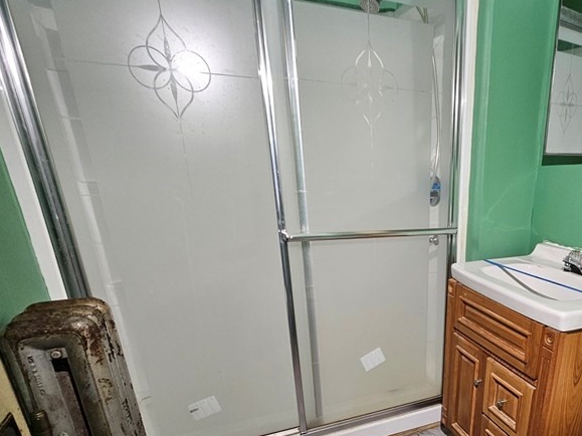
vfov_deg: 55.8
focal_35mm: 23
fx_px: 387
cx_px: 419
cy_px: 332
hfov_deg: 70.2
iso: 200
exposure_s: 1/65
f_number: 2.2
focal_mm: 2.2
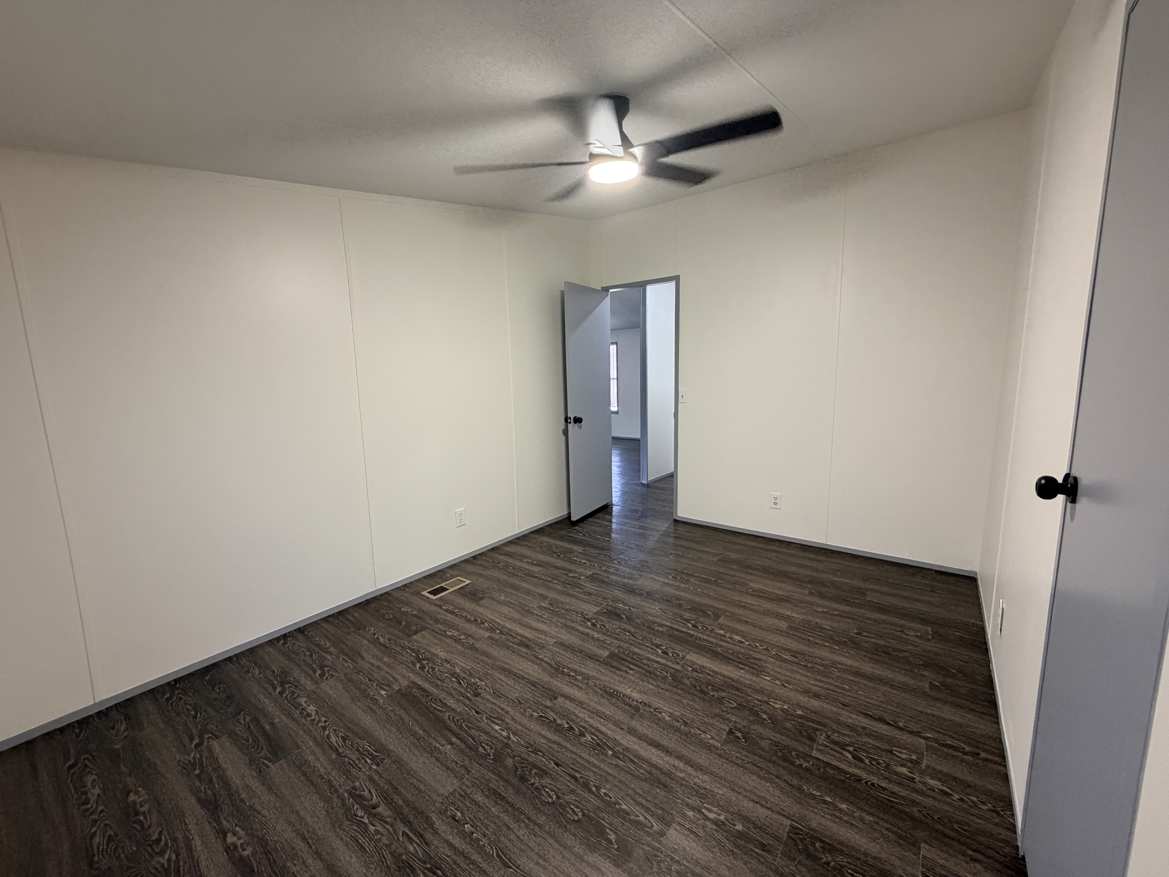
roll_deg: +1.8
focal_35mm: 14
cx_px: 584
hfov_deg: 102.1
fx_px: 473
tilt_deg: -7.3
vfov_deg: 85.7
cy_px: 438
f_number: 2.2
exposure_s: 1/60
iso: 320
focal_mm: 2.22
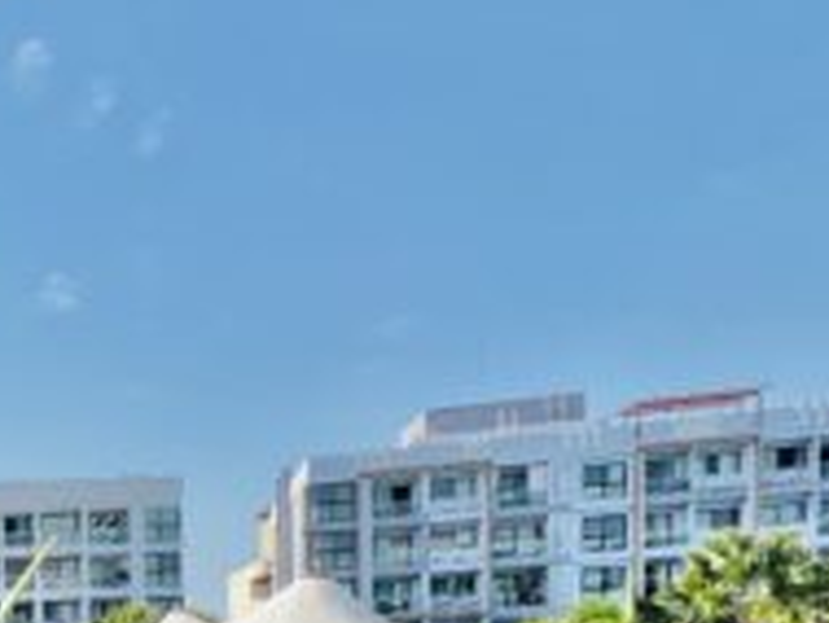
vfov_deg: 33.1
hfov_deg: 39.0
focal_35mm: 35
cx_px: -158
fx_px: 839
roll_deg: +0.6
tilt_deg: -1.2
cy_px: 755
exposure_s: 1/809
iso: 32
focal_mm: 1.57
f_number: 1.8
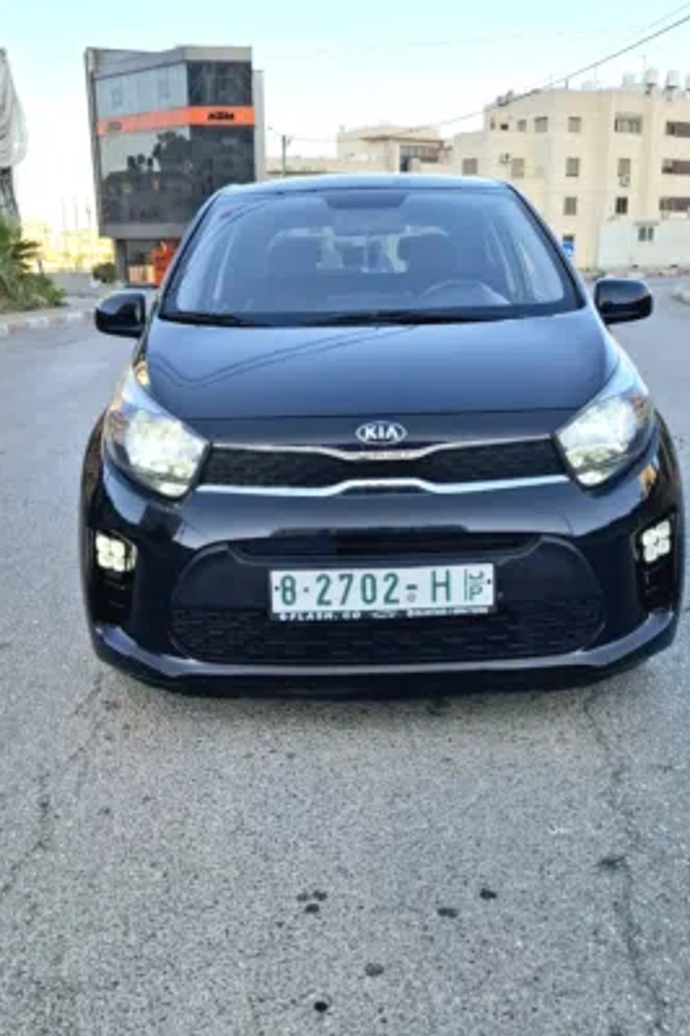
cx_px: 358
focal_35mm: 32
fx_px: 920
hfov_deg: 41.1
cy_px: 492
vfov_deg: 58.7
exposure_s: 1/769
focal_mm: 5.54
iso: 50
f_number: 1.8
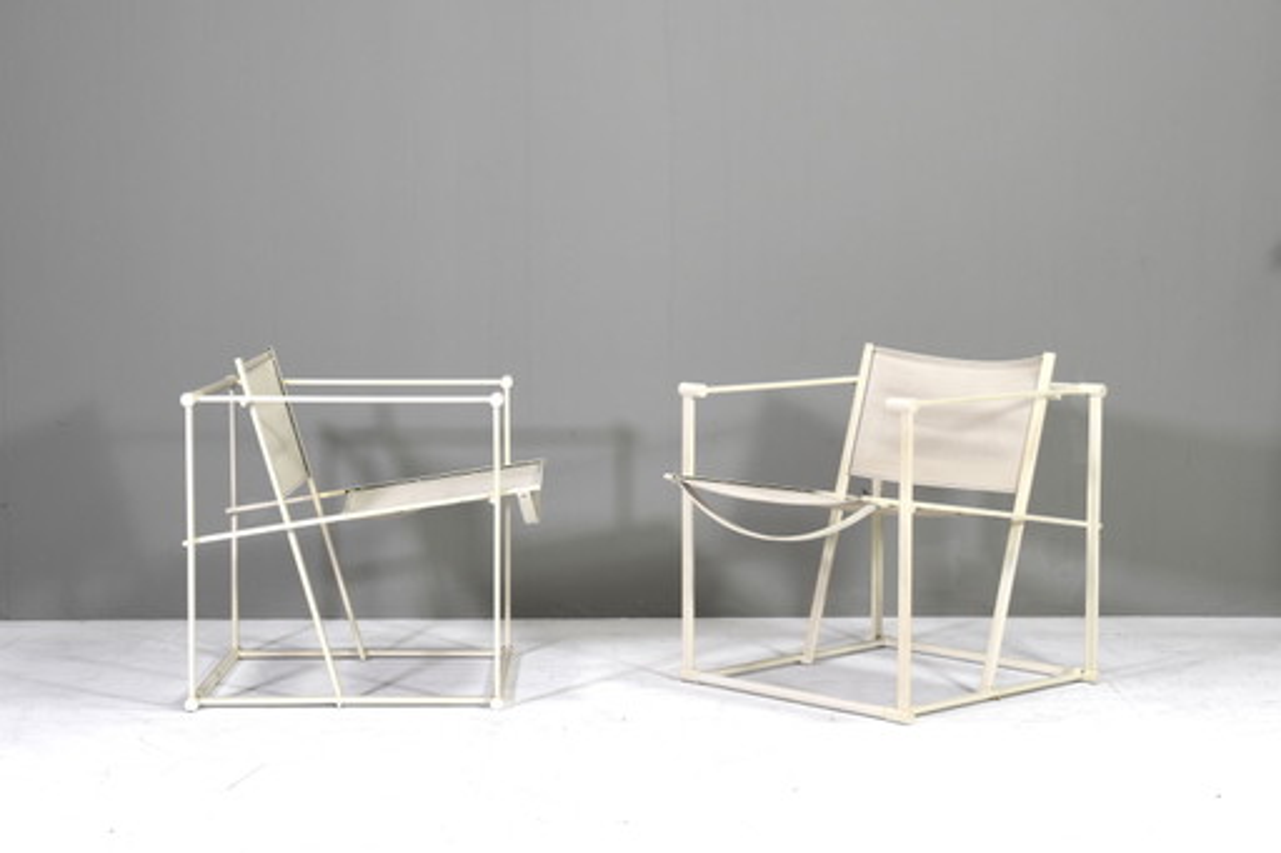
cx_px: 640
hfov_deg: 29.9
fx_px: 2401
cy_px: 426
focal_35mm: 68
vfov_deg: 20.1
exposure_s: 1/6
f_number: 8
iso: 100
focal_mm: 45
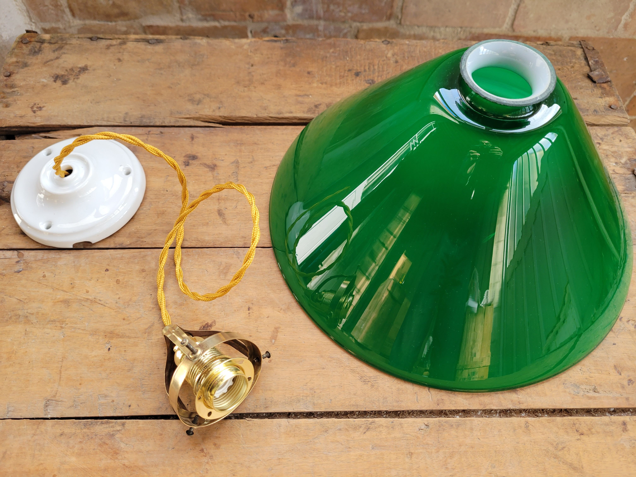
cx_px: 318
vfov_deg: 53.1
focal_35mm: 26
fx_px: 478
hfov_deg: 67.3
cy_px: 238
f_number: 1.8
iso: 125
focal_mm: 5.4
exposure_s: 1/100
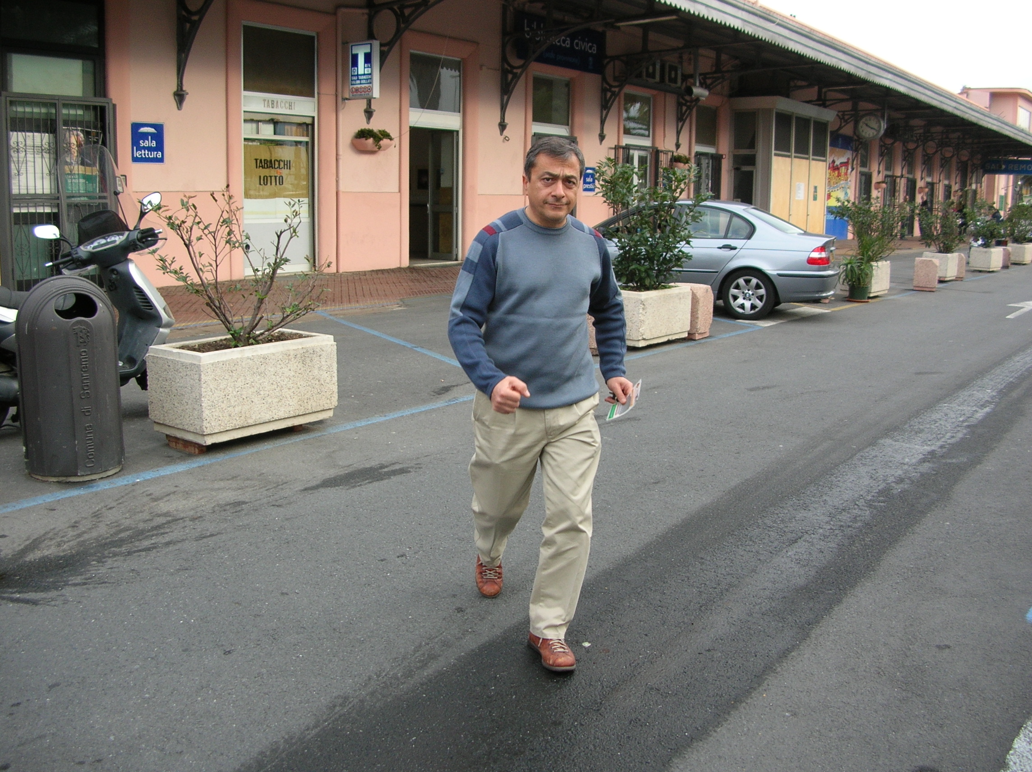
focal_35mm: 35
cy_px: 386
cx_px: 516
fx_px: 1043
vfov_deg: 40.6
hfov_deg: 52.7
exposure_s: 1/121
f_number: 2.8
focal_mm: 5.8
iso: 50
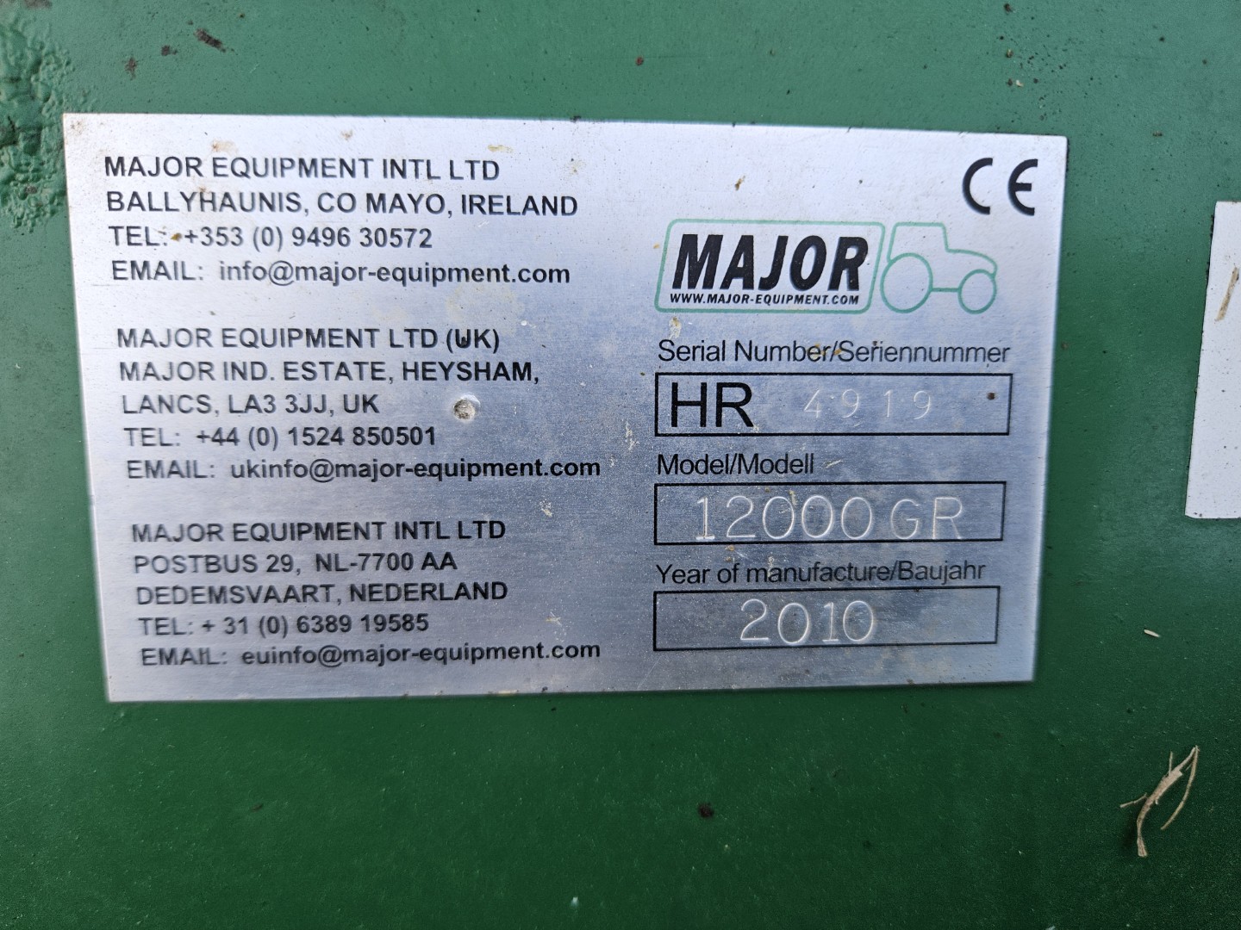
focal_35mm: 23
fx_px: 825
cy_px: 465
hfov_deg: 73.9
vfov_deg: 58.9
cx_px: 620
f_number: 1.8
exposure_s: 1/180
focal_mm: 5.4
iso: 64
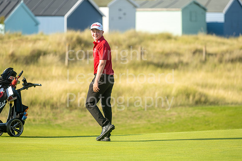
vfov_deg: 4.6
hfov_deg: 6.9
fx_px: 2017
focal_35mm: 300
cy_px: 80
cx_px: 121
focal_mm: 300
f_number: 5.6
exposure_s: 1/800
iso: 160
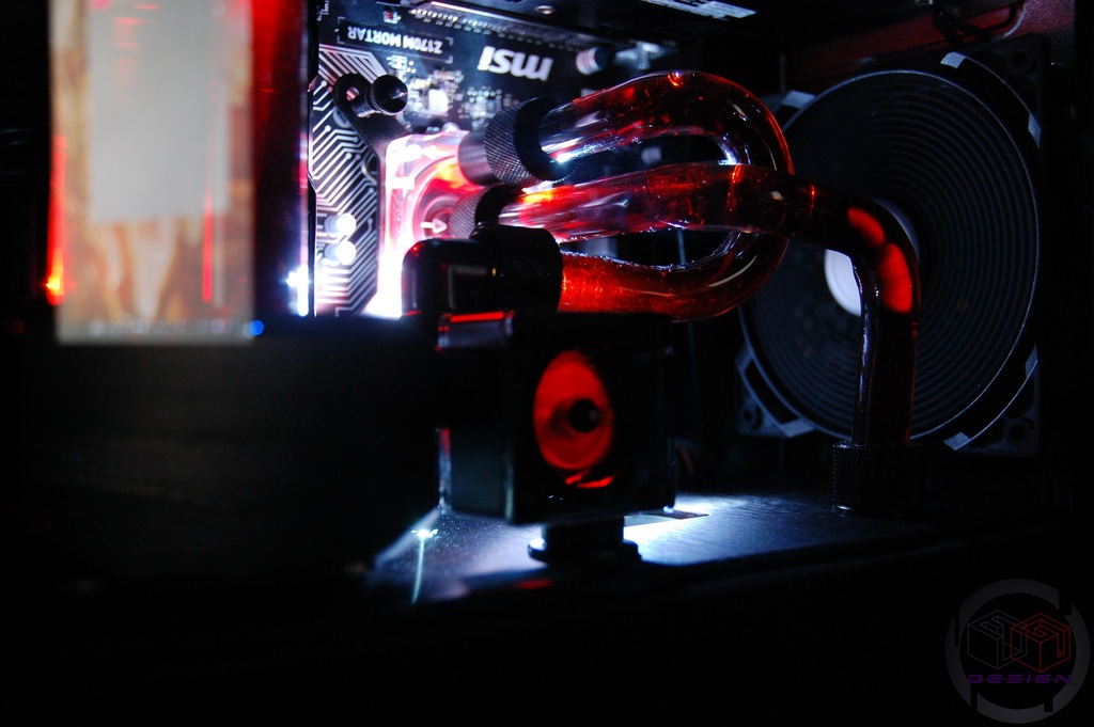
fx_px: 1230
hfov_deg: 48.0
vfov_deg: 33.0
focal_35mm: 40
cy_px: 364
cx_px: 547
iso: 800
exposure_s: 3.6
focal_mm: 27
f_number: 3.8
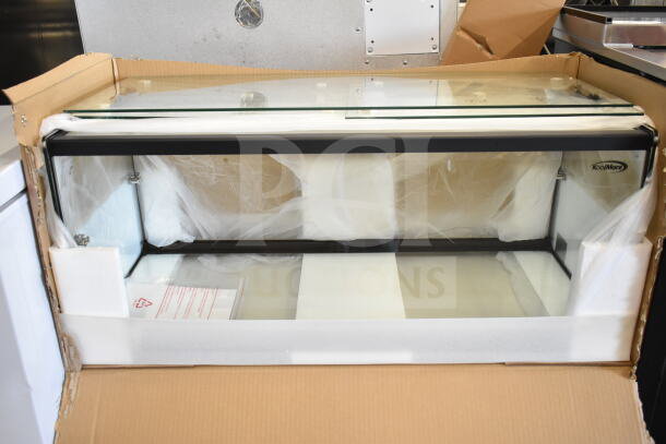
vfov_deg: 38.4
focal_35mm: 34
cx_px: 333
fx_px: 638
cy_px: 222
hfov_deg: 55.1
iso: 1600
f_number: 3.8
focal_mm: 23
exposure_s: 1/60
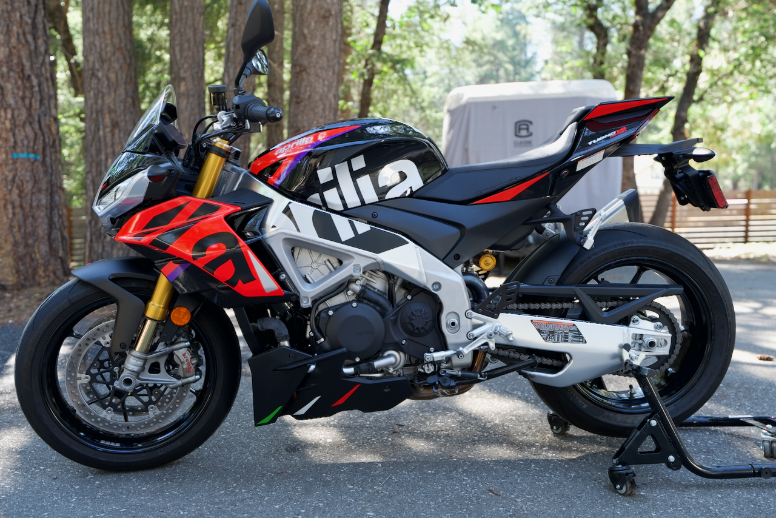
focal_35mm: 35
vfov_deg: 37.9
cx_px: 388
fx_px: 755
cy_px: 259
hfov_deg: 54.4
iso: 100
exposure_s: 1/80
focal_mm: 35
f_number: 2.8
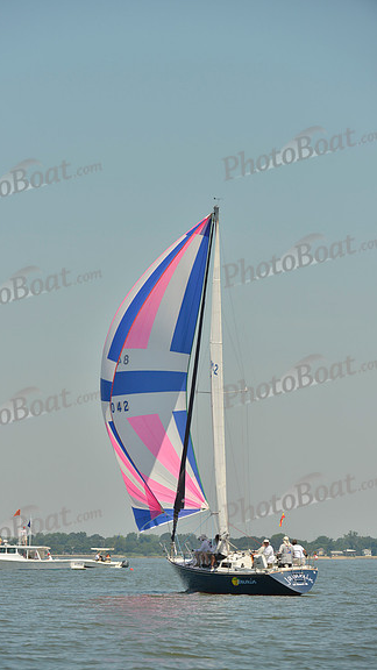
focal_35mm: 211
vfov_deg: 10.2
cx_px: 162
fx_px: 3750
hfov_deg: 5.8
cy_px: 335
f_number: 6.3
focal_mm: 200
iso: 200
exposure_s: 1/1250
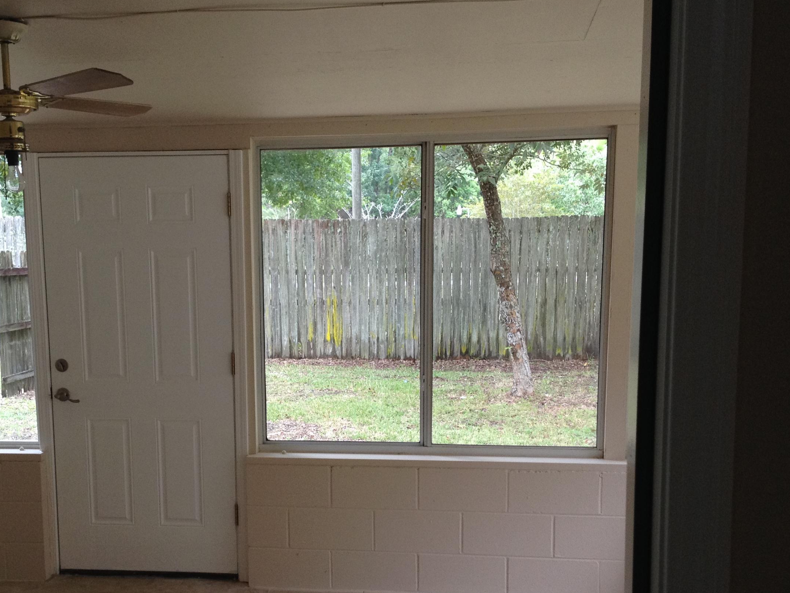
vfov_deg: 29.5
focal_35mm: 49
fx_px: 1118
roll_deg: +1.0
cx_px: 310
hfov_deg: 38.7
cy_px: 398
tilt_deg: -8.5
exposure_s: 1/120
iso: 80
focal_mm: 4.28
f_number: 2.4
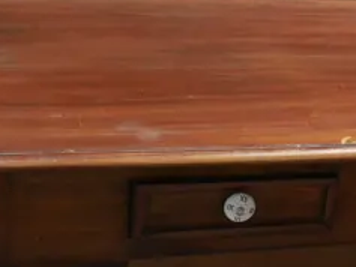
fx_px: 1245
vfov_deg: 11.8
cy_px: 378
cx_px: 541
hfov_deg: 15.0
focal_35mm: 121
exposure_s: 1/60
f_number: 3.5
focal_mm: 14
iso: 400
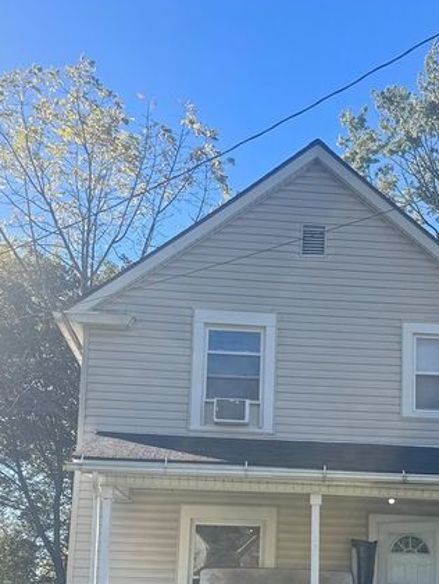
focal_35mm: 38
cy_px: 445
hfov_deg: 36.9
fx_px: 642
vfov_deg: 47.0
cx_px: 326
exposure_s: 1/2252
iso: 80
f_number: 1.78
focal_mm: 6.76
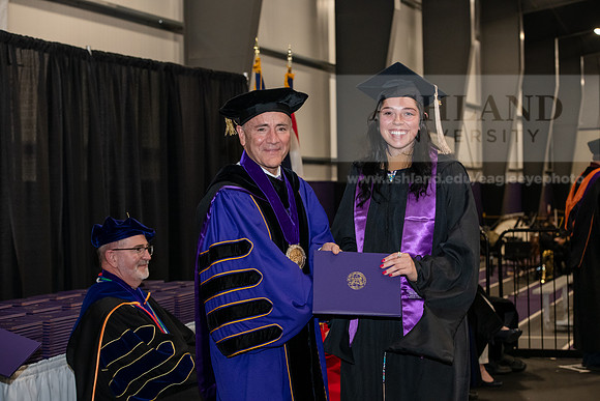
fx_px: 1167
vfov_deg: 19.5
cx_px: 300
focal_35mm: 70
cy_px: 200
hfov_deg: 28.8
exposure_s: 1/200
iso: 2500
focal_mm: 70
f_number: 5.6
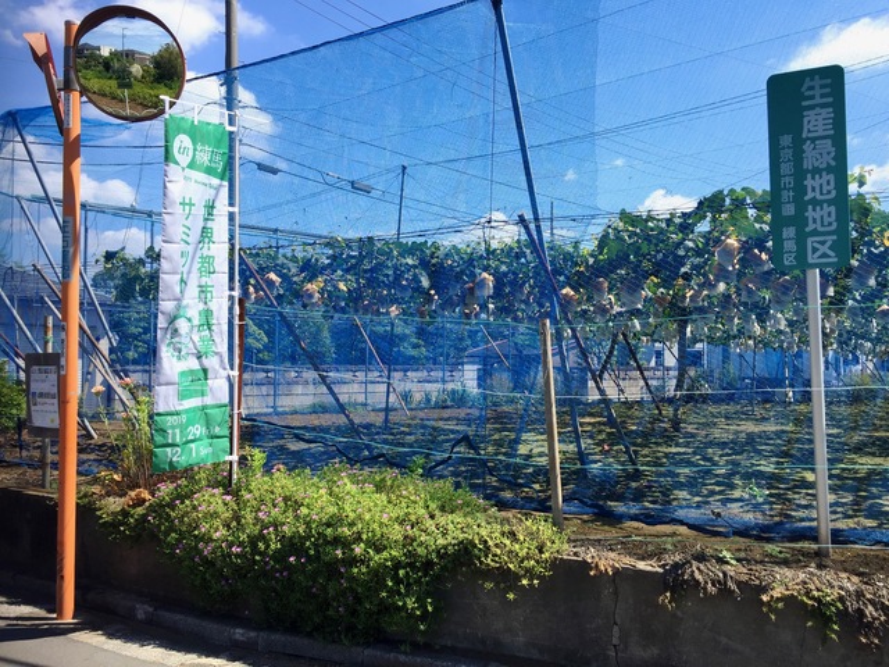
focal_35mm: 29
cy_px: 334
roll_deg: -1.4
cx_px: 444
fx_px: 745
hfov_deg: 61.7
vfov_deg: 48.2
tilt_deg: +2.7
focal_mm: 4.15
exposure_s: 1/1236
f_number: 2.2
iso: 32
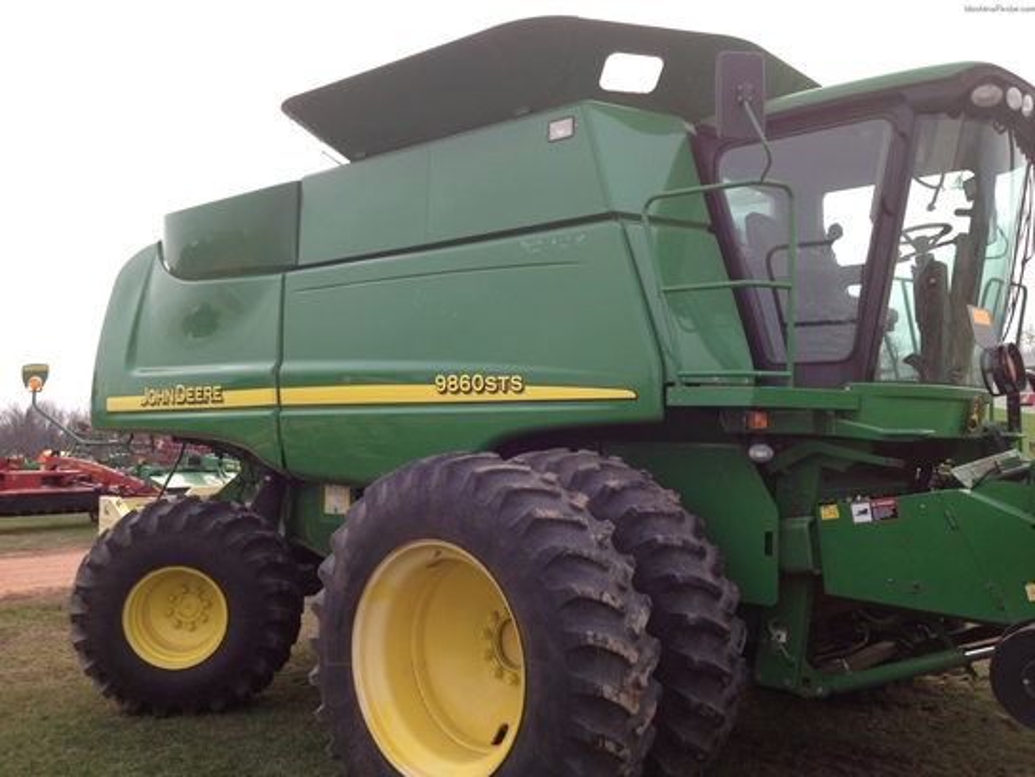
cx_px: 518
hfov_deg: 52.6
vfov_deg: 40.7
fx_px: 1046
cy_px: 388
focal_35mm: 35
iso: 50
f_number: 2.4
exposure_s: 1/239
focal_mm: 4.28
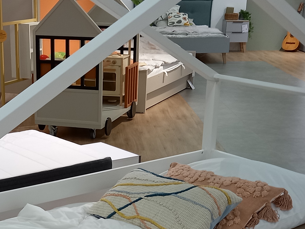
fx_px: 670
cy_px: 230
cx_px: 77
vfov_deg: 18.8
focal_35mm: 76
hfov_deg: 25.4
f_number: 2
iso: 125
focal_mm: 4.6
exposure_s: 1/50
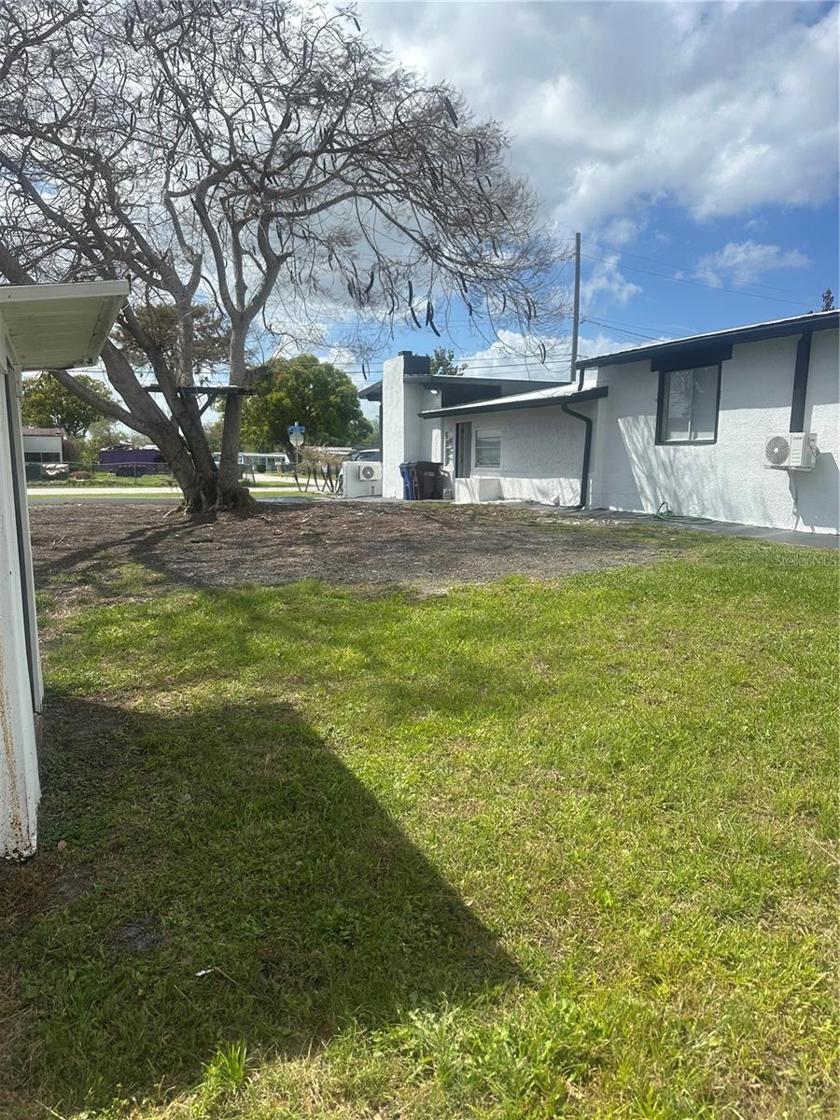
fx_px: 777
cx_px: 420
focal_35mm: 24
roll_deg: -1.8
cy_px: 560
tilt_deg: -7.3
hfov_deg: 56.8
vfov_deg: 71.6
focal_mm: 6.86
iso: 80
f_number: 1.78
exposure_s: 1/5263
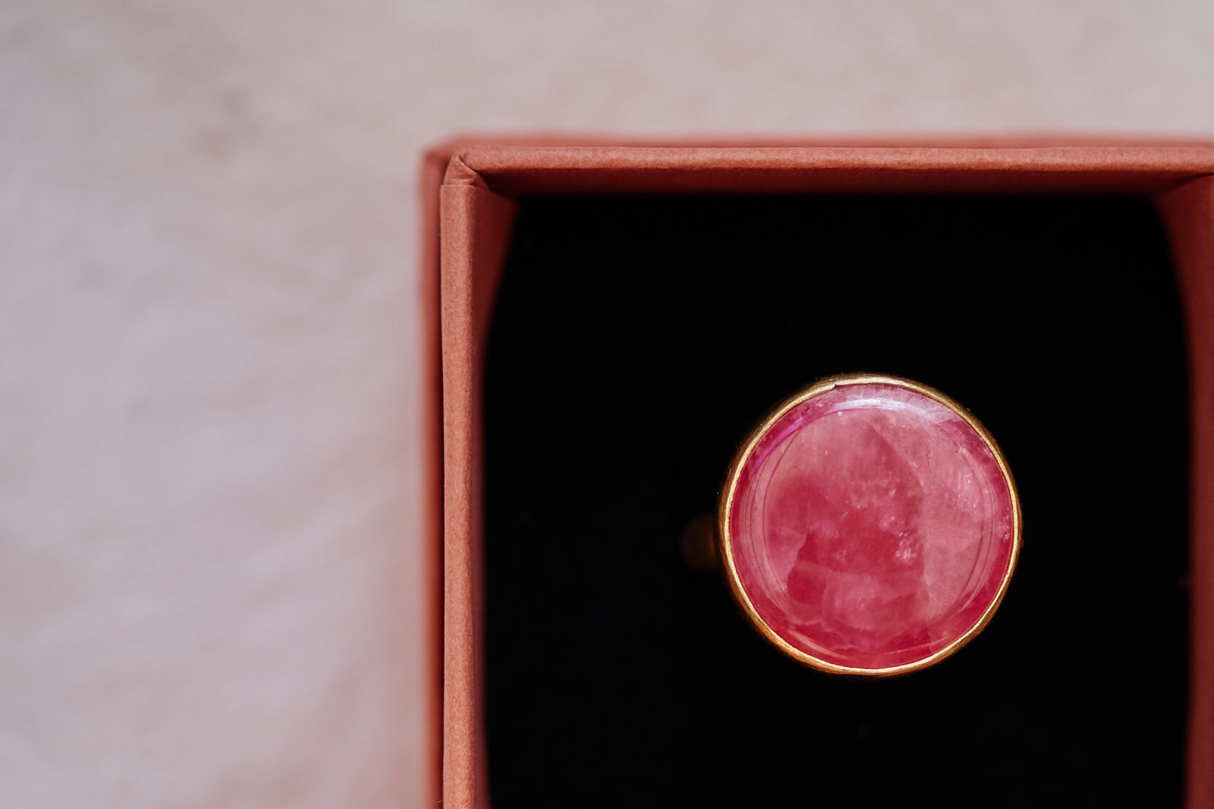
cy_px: 554
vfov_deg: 12.9
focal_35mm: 106
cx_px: 858
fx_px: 3574
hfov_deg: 19.2
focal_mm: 70
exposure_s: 1/800
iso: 250
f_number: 4.5
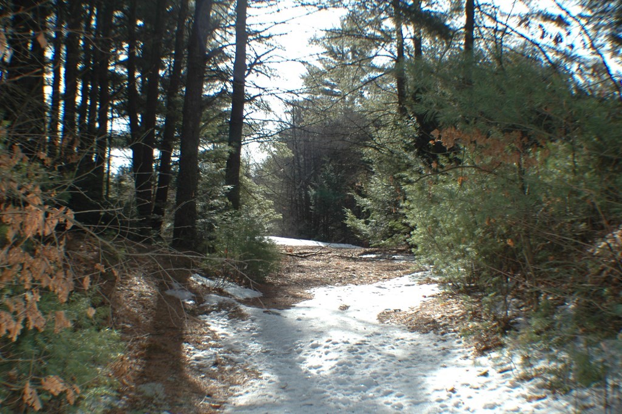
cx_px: 311
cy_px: 207
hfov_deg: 33.4
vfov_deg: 22.6
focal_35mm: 60
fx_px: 1036
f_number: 4.2
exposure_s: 1/500
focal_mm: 40
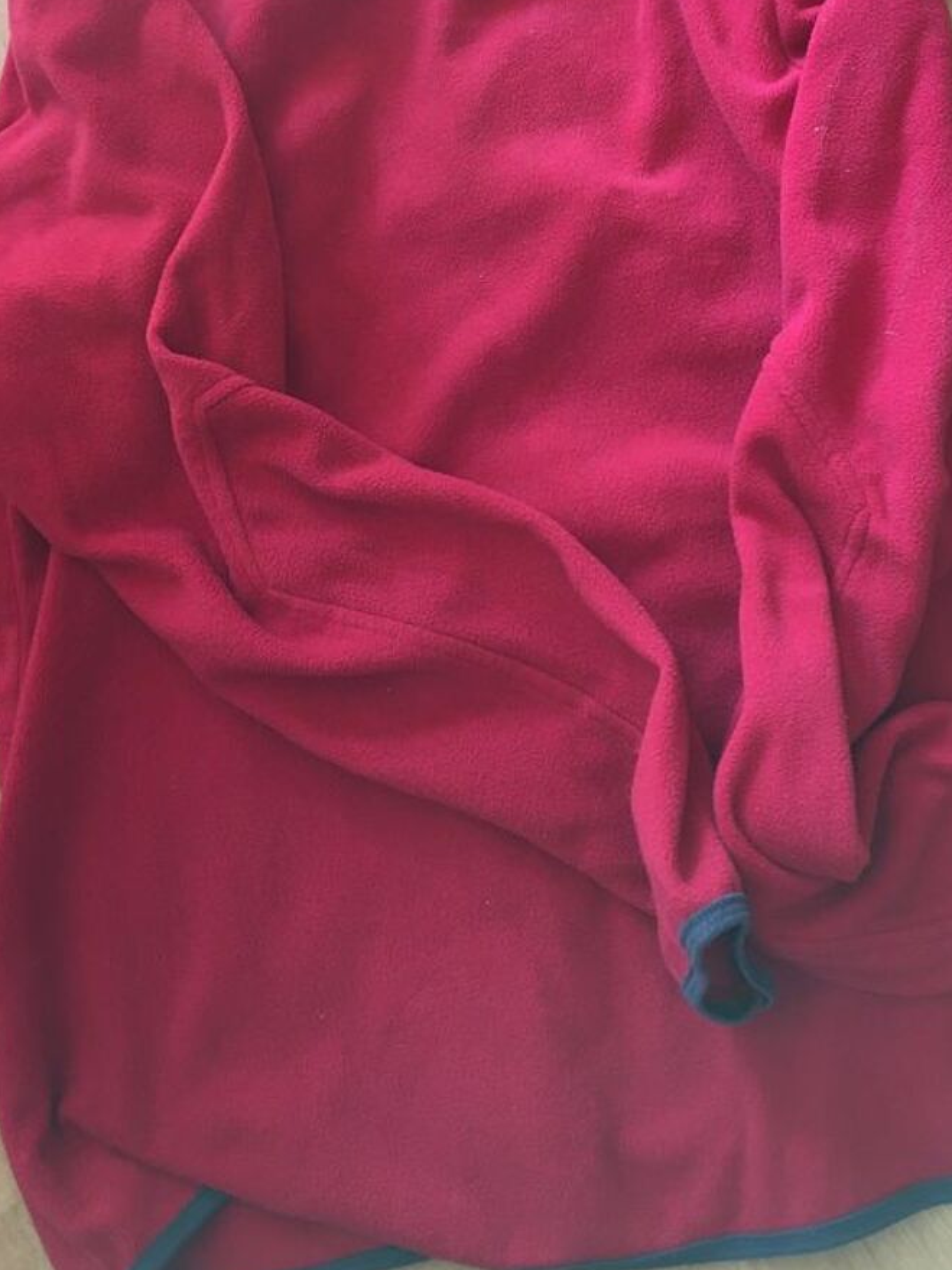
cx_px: 509
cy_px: 418
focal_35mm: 44
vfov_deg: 42.3
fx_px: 1614
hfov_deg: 32.9
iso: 125
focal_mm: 4.15
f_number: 2.2
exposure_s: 1/33
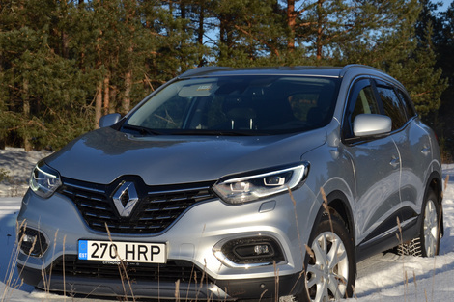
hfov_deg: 22.1
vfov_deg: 14.8
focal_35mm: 92
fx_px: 1160
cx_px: 241
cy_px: 176
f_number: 9
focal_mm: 48
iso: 100
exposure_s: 1/320
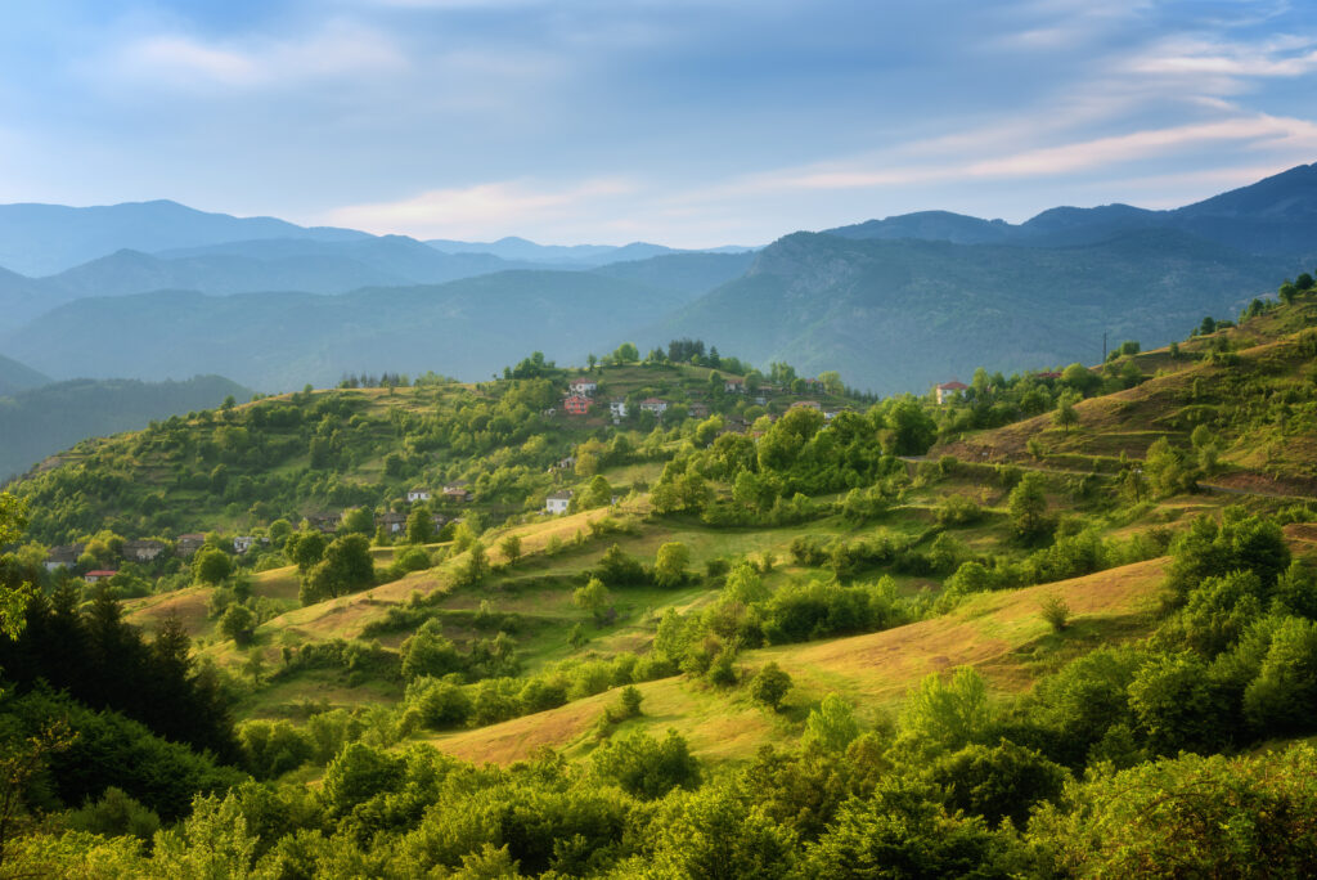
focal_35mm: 70
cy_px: 440
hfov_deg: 28.8
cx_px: 658
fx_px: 2562
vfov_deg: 19.5
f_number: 11
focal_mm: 70
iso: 100
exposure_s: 1/80
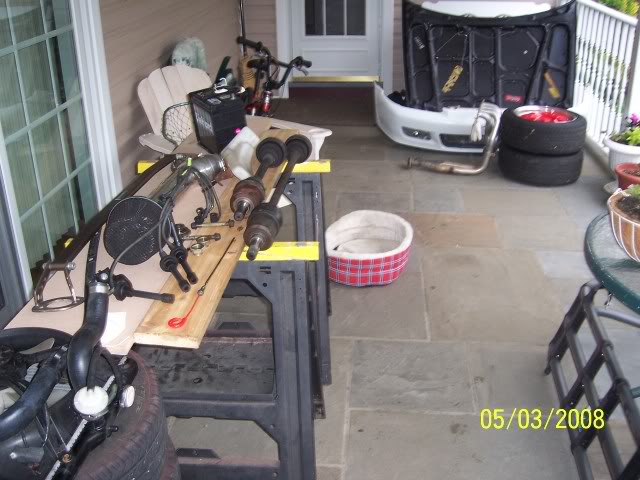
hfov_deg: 51.4
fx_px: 666
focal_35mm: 36
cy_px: 240
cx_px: 320
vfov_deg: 39.7
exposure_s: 1/60
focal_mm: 6
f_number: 3
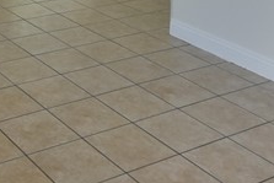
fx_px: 556
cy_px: -156
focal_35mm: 73
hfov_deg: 26.2
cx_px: 0
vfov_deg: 15.7
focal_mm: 10
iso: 400
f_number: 6.3
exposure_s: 1/30
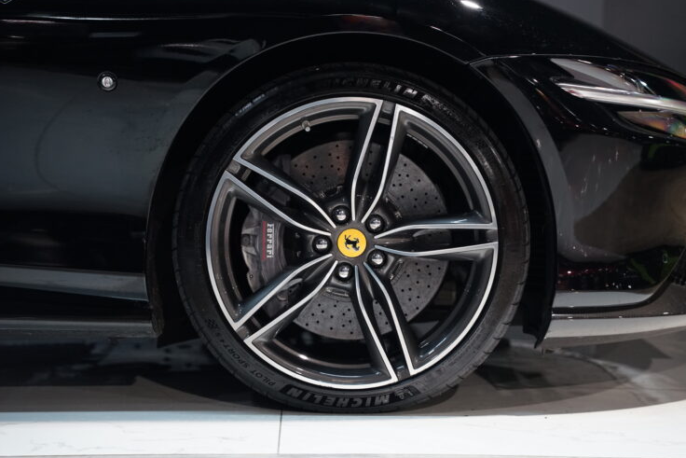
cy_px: 229
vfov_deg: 18.7
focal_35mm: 73
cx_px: 350
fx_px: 1391
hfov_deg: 27.7
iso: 1600
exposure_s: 1/60
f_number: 2.8
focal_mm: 70
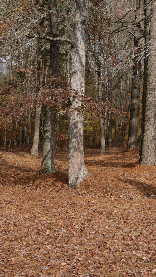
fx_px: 456
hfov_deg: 19.3
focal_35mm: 62
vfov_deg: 33.8
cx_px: 109
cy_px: 139
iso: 100
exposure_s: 1/80
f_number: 11
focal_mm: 26
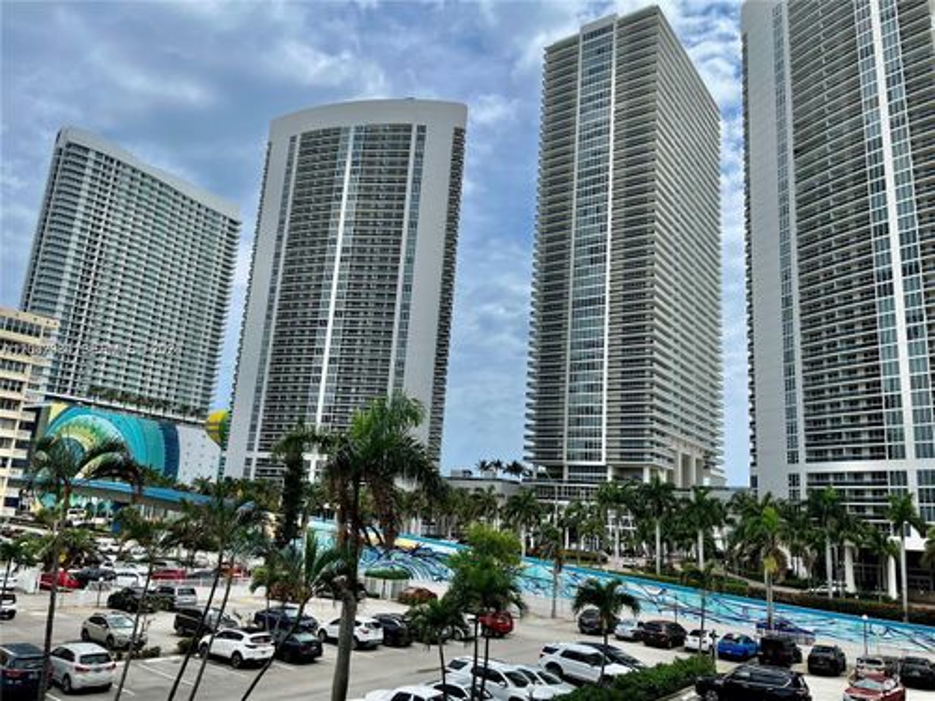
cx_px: 468
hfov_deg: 67.3
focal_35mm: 26
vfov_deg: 53.1
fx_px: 702
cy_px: 350
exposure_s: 1/4310
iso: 50
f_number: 1.6
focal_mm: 5.1
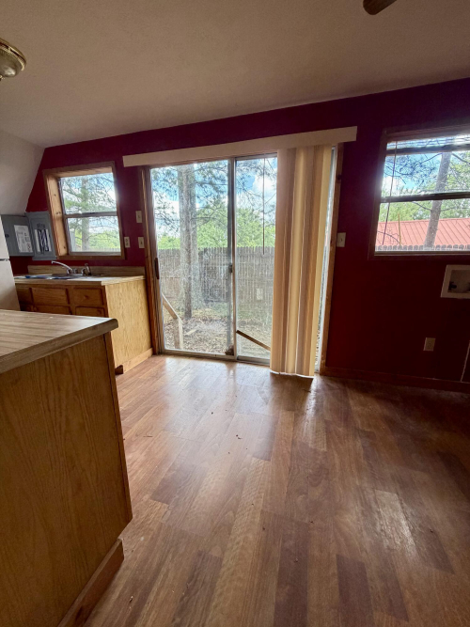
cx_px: 235
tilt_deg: -13.2
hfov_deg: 85.7
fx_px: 254
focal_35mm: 14
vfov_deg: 102.1
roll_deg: -0.3
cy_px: 314
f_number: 2.2
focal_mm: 2.22
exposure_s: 1/121
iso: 320
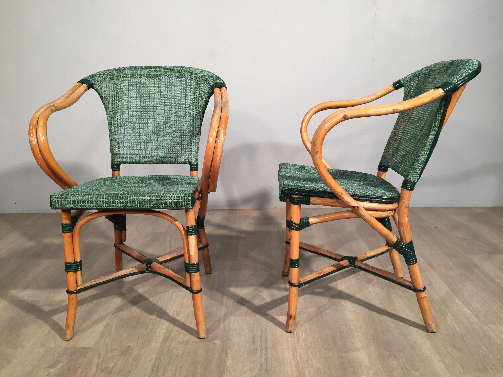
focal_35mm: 29
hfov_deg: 61.7
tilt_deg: -12.6
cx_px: 252
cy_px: 188
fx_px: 421
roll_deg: +0.4
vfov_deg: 48.2
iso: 100
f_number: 2.2
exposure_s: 1/33
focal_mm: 4.15
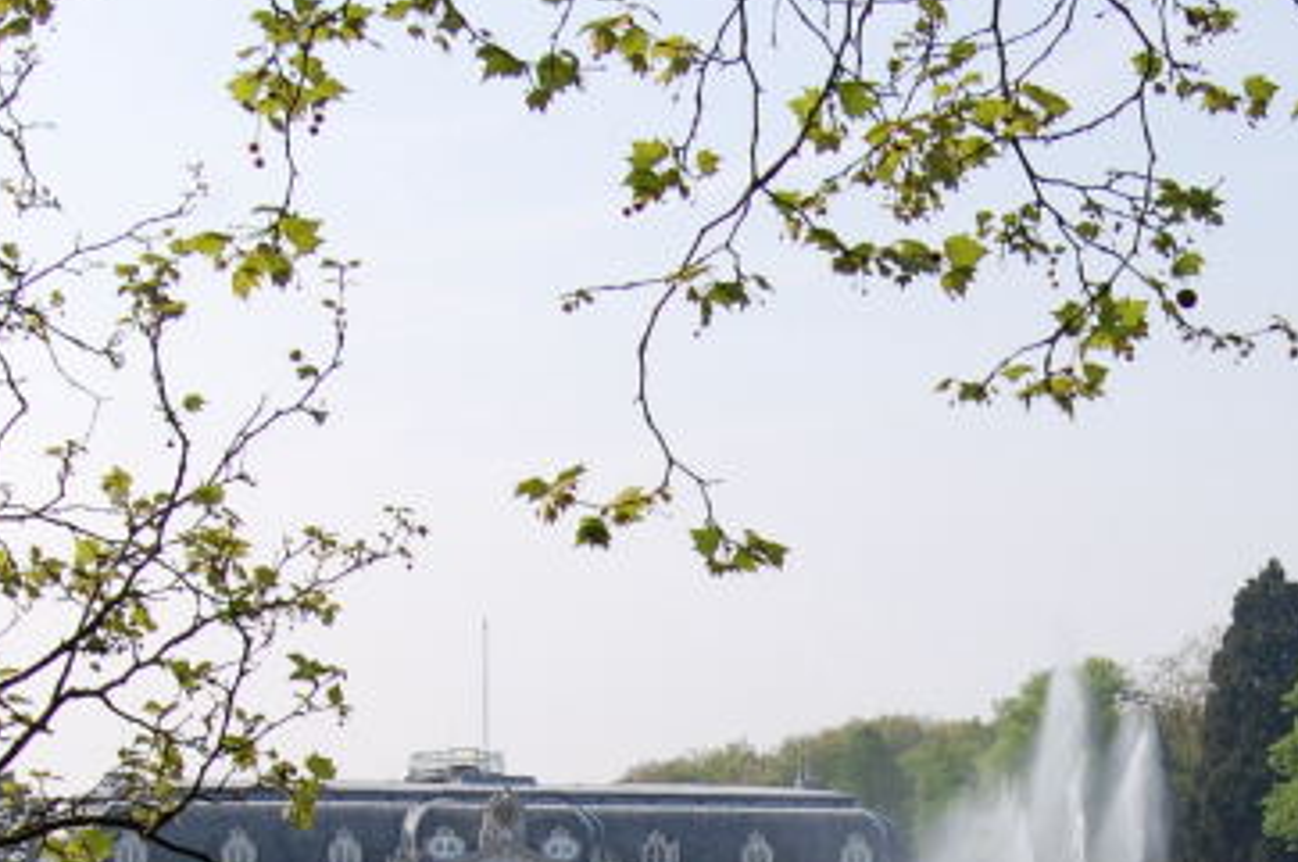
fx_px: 3961
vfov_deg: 12.1
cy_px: 1075
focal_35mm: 110
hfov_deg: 18.3
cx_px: 1148
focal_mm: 26
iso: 200
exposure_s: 1/320
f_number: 9
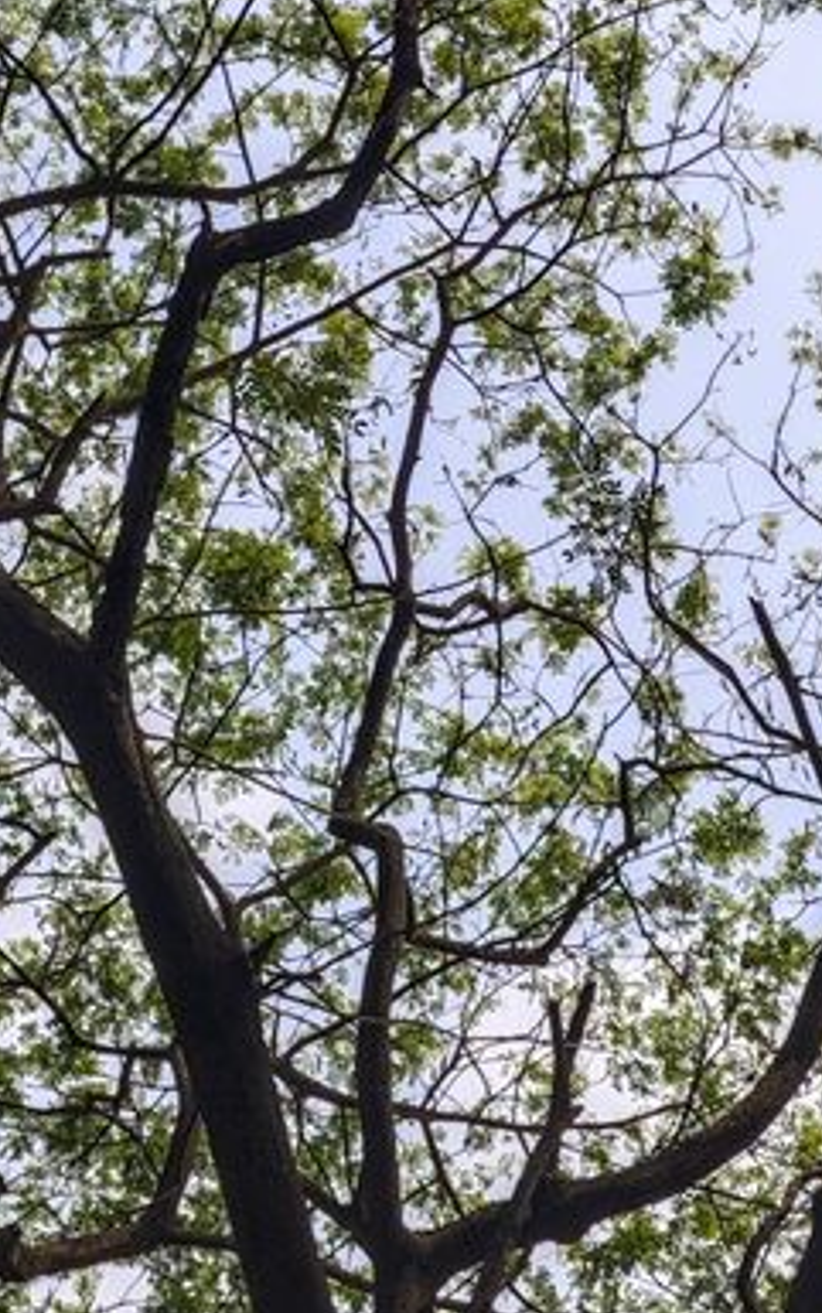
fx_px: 2900
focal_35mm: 81
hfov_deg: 16.1
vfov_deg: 24.8
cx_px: 488
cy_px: 147
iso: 50
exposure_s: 1/2498
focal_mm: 6.55
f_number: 1.6
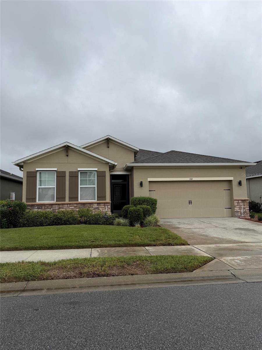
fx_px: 242
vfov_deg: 71.6
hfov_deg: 56.8
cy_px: 175
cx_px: 131
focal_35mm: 24
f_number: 1.78
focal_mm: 6.76
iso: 80
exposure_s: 1/3145
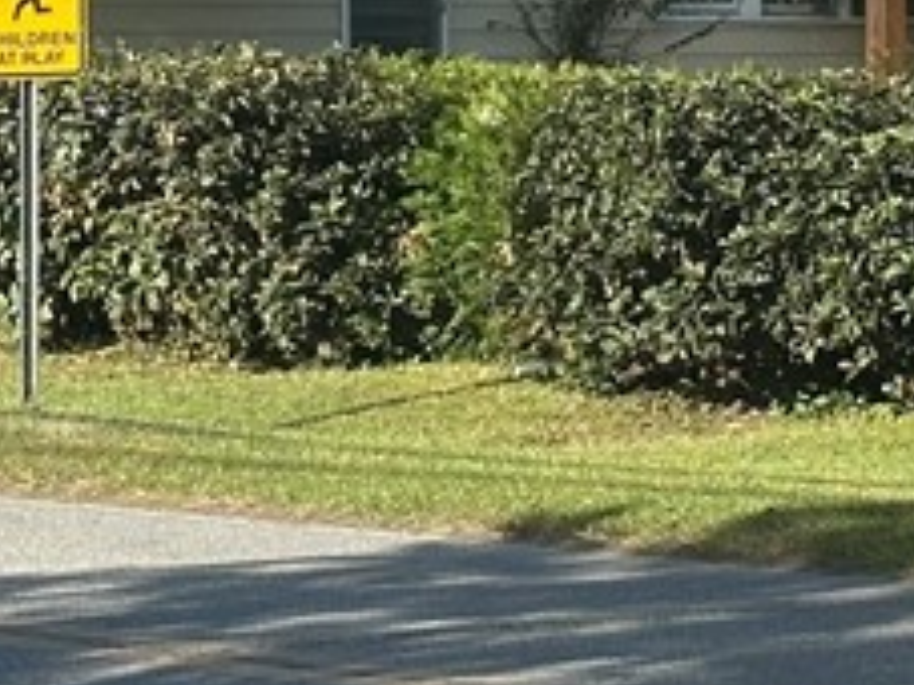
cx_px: 962
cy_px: -24
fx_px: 5727
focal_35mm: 217
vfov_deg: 6.8
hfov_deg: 9.1
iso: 64
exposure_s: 1/2252
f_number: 1.78
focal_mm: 6.86
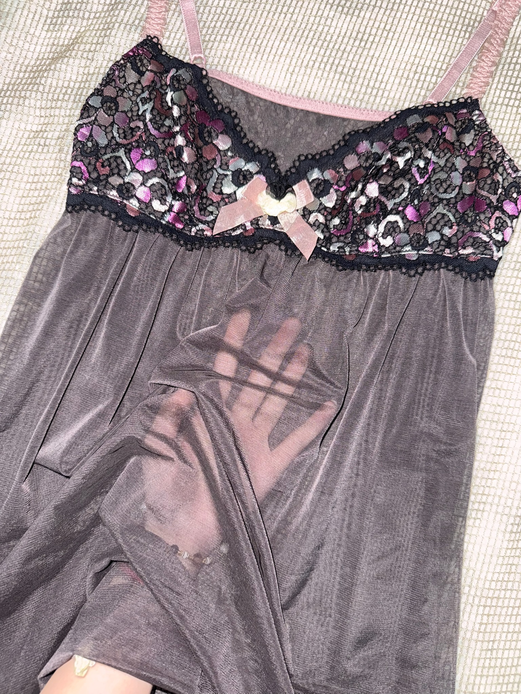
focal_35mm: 24
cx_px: 260
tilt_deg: -86.4
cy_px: 347
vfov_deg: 71.6
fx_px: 482
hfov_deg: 56.8
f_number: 1.78
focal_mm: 6.76
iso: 100
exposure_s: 1/23
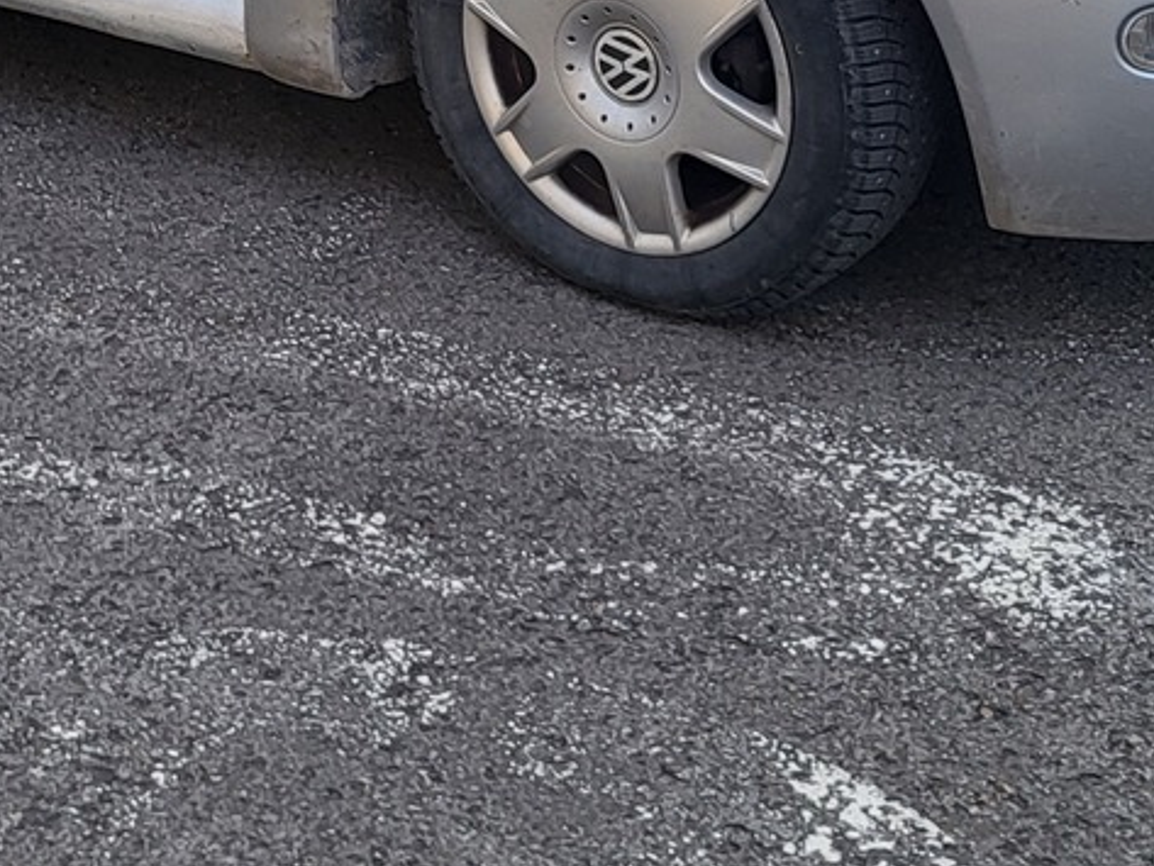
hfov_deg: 22.2
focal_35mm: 88
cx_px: 476
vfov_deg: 16.3
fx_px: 2934
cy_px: -83
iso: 40
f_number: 1.8
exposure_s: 1/176
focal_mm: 5.4
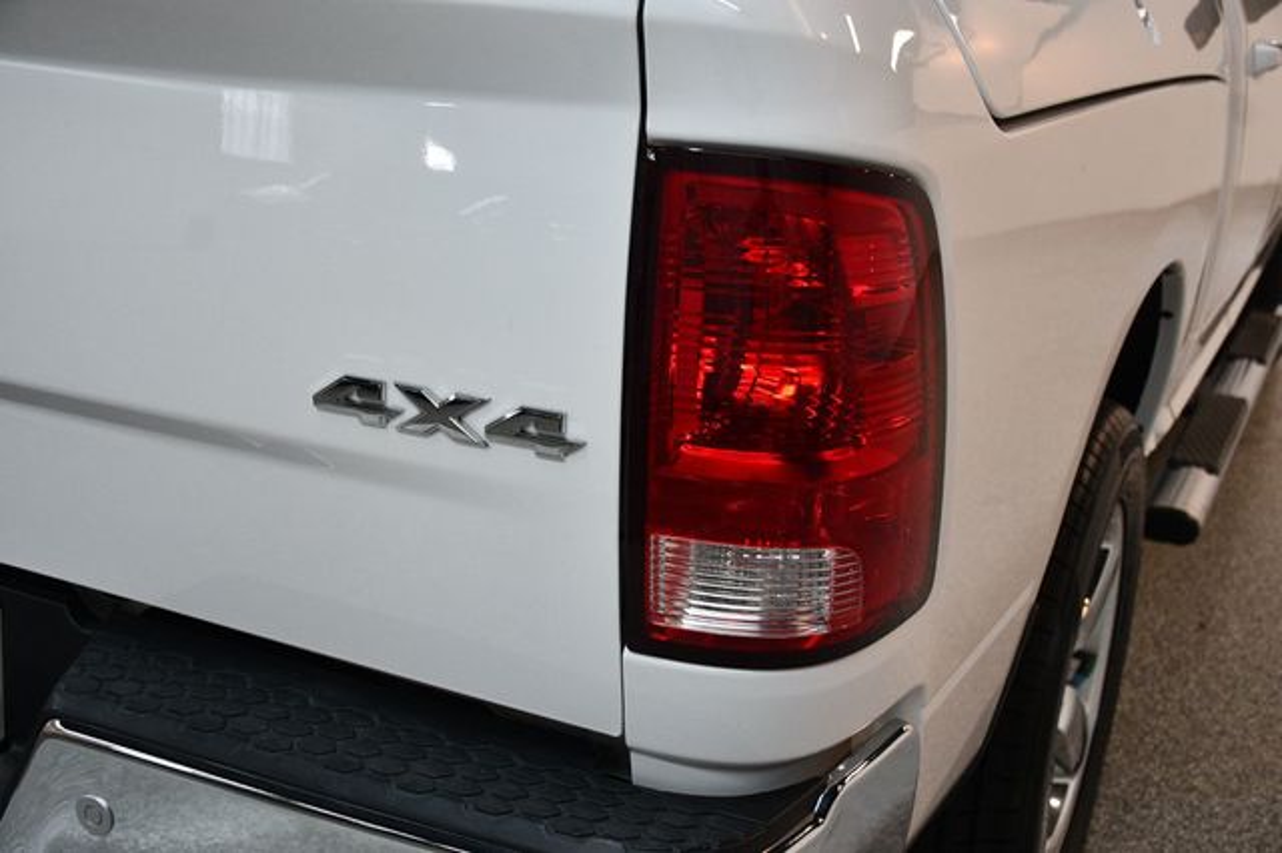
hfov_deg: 48.5
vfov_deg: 33.4
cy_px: 426
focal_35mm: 40
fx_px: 1424
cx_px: 641
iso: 1100
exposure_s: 1/125
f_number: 4
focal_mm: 27
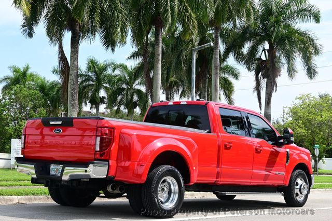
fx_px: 553
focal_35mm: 60
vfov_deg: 22.6
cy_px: 110
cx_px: 166
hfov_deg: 33.4
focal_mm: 40
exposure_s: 1/200
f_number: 7.1
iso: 100
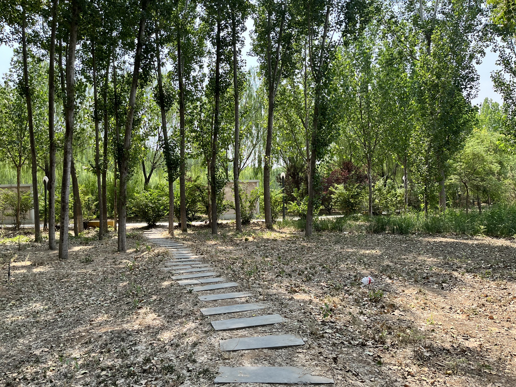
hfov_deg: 67.3
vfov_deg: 53.1
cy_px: 194
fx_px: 388
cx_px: 258
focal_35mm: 26
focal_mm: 5.1
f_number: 1.6
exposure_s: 1/992
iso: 50
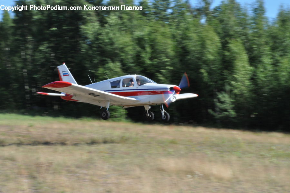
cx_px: 145
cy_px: 96
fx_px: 604
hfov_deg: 27.0
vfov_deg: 18.1
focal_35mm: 75
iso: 1400
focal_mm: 50
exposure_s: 1/125
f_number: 36
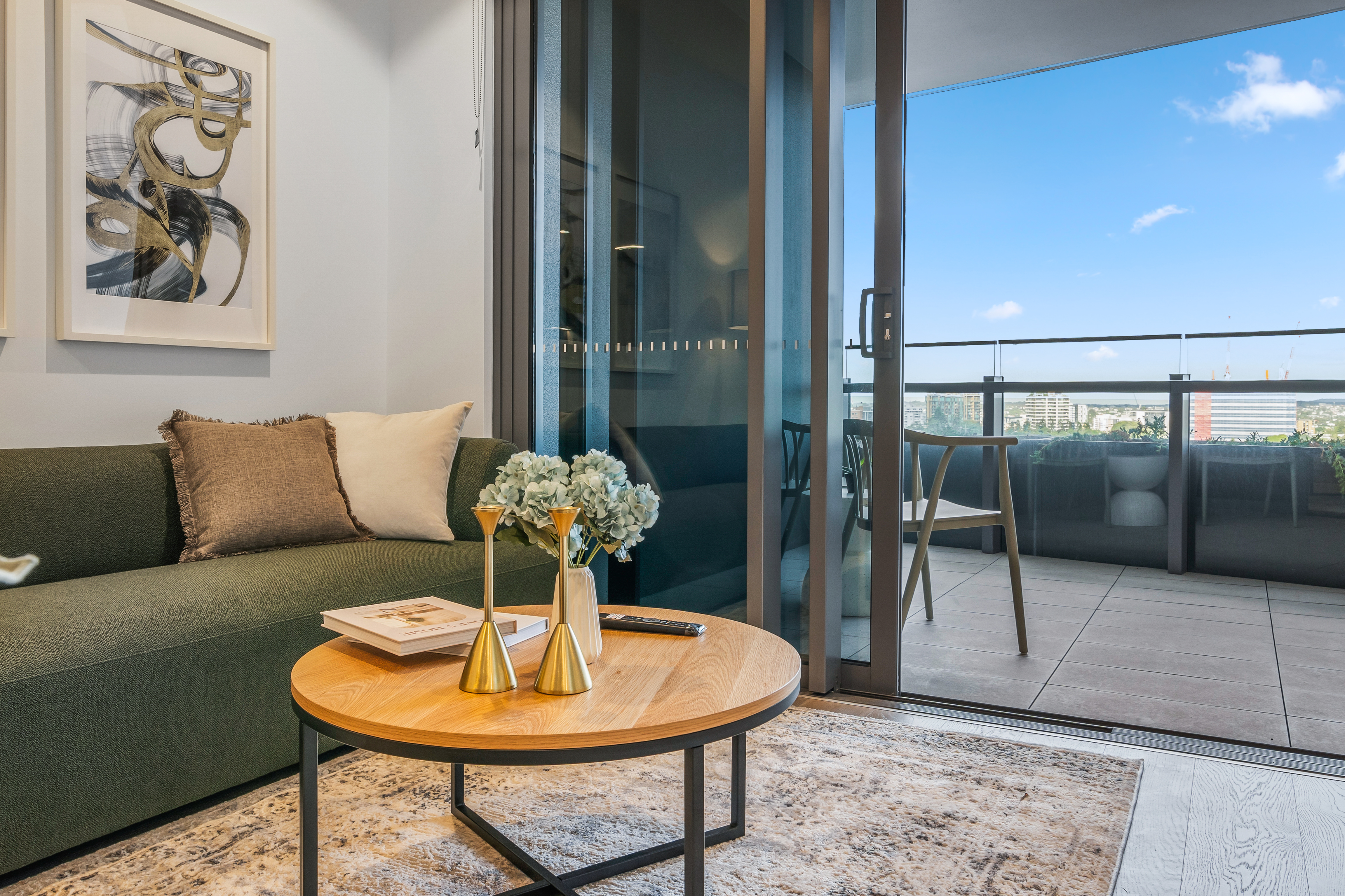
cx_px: 672
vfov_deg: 51.3
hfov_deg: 71.5
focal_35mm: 25
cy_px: 448
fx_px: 934
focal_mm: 17
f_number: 8
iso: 200
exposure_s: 1/25
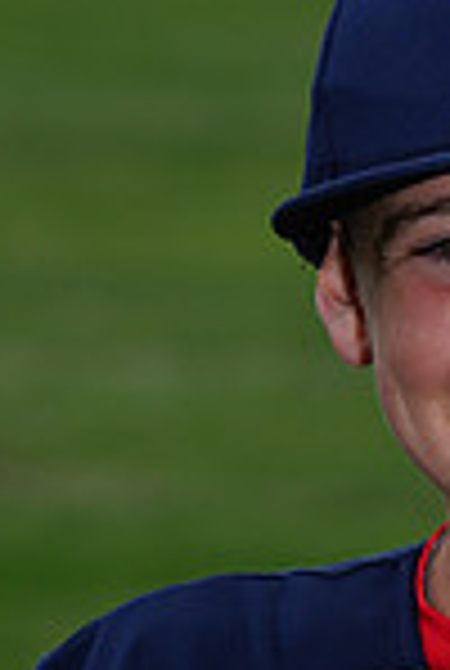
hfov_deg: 1.8
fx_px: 14500
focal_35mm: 777
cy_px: 769
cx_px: 628
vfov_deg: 2.6
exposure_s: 1/250
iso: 200
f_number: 9
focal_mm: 200
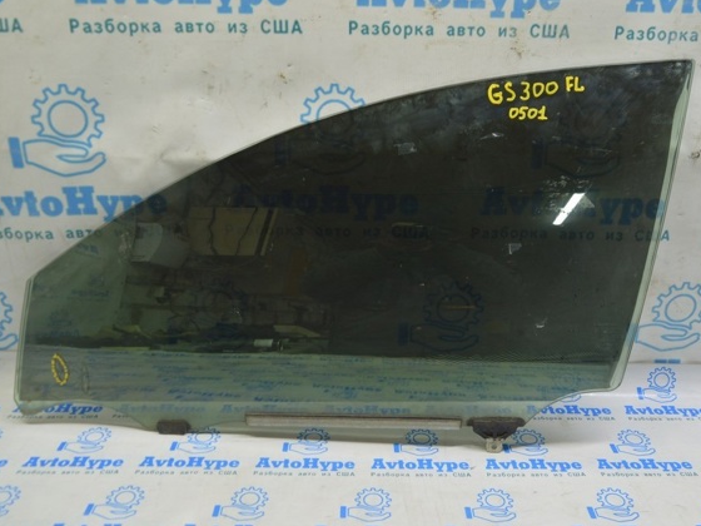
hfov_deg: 53.2
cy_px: 261
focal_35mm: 35
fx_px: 700
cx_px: 372
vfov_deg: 41.2
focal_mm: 21
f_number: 5.6
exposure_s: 1/20
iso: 400
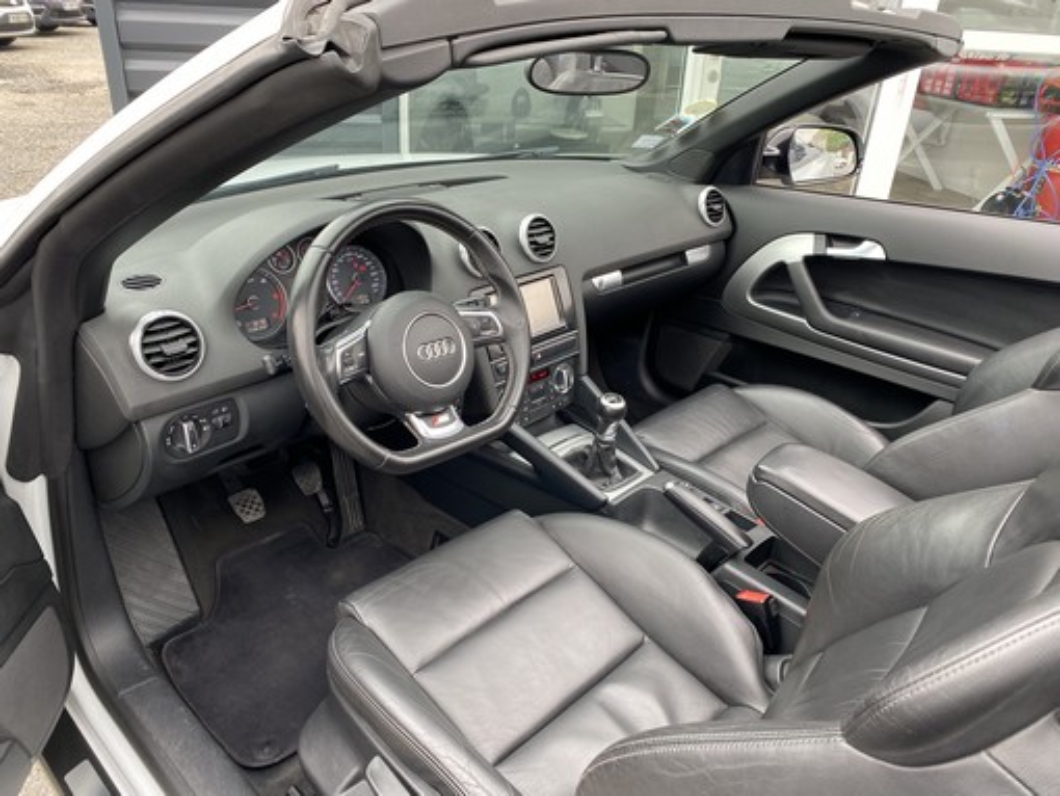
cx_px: 530
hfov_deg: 67.3
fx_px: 797
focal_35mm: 26
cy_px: 398
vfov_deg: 53.1
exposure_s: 1/122
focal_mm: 4.25
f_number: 1.8
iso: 50
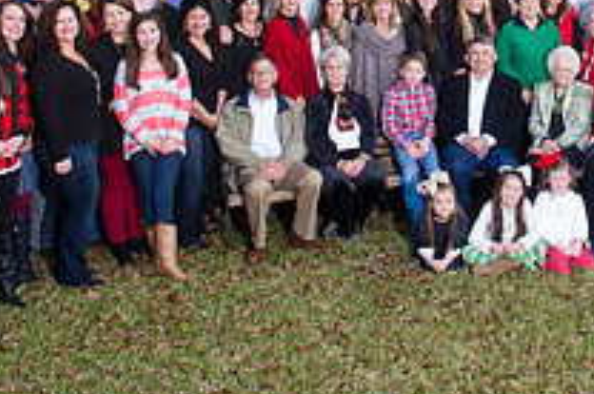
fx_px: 1104
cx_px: 531
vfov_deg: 19.4
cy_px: -40
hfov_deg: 29.0
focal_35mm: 67
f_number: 8
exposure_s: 1/250
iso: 1000
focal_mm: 24
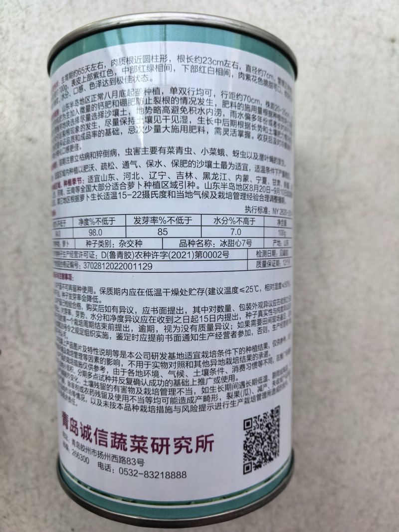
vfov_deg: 71.6
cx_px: 200
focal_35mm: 24
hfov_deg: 56.8
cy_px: 266
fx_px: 369
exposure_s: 1/778
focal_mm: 5.75
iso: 50
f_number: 2.8
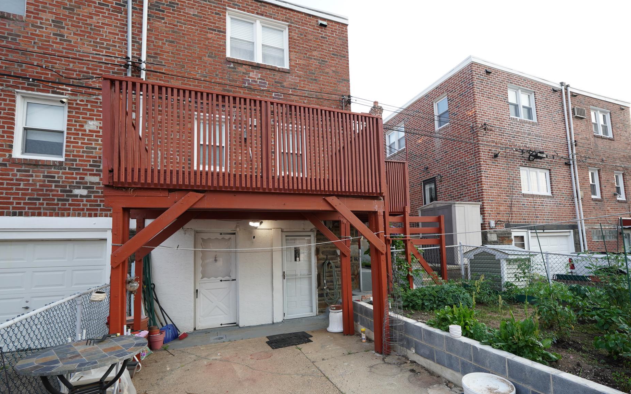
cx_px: 322
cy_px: 228
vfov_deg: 65.0
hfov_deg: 91.6
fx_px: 307
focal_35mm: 18
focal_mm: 10.5
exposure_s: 1/160
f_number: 4
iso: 125
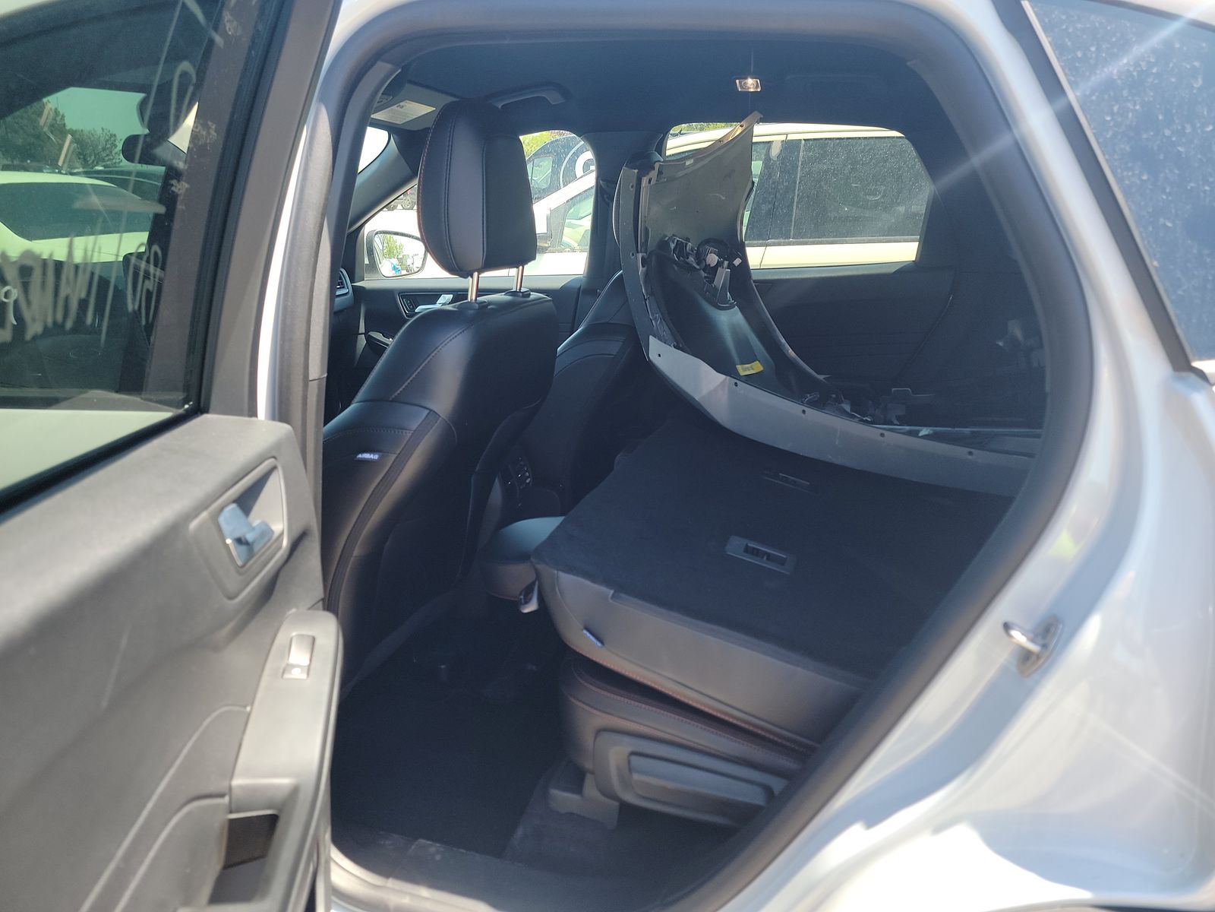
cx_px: 608
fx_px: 842
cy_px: 456
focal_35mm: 24
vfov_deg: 56.8
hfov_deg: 71.6
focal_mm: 6.7
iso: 62
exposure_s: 1/119
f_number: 1.8
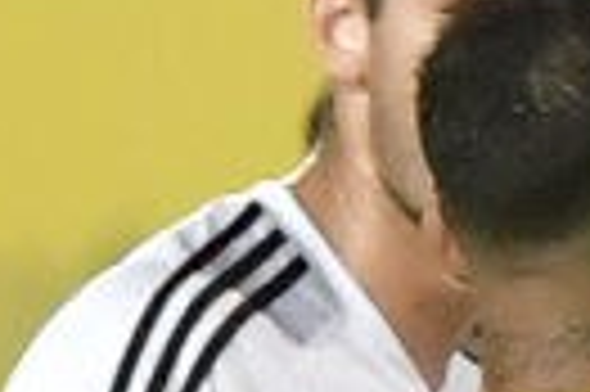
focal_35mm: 974
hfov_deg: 2.1
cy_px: 680
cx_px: 441
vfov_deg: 1.4
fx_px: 15943
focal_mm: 200
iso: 2000
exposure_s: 1/1250
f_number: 3.2
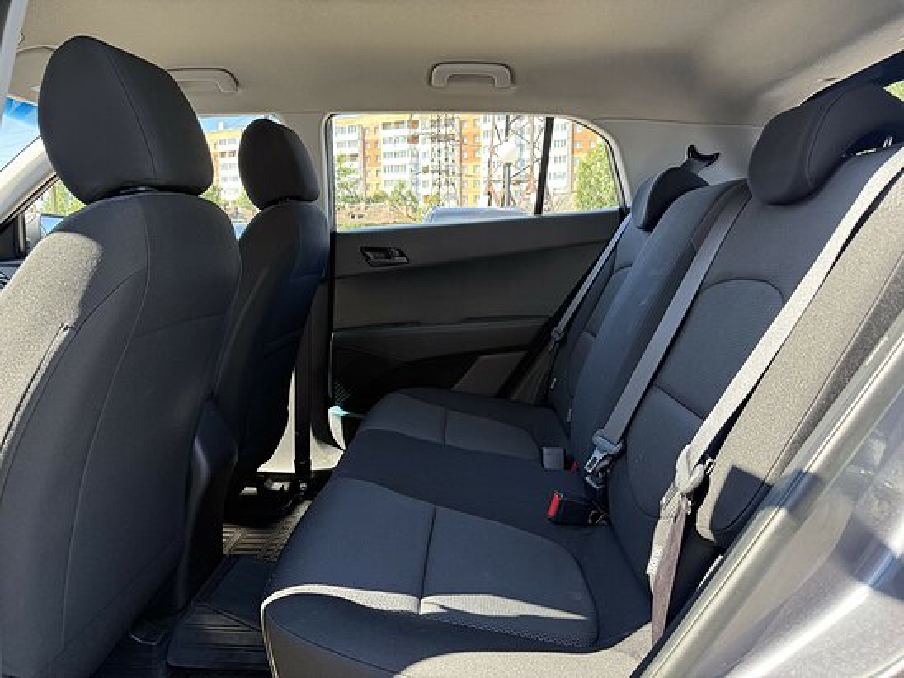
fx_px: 627
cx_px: 452
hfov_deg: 71.6
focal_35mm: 24
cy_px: 339
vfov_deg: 56.8
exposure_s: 1/243
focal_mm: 6.76
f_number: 1.78
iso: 125
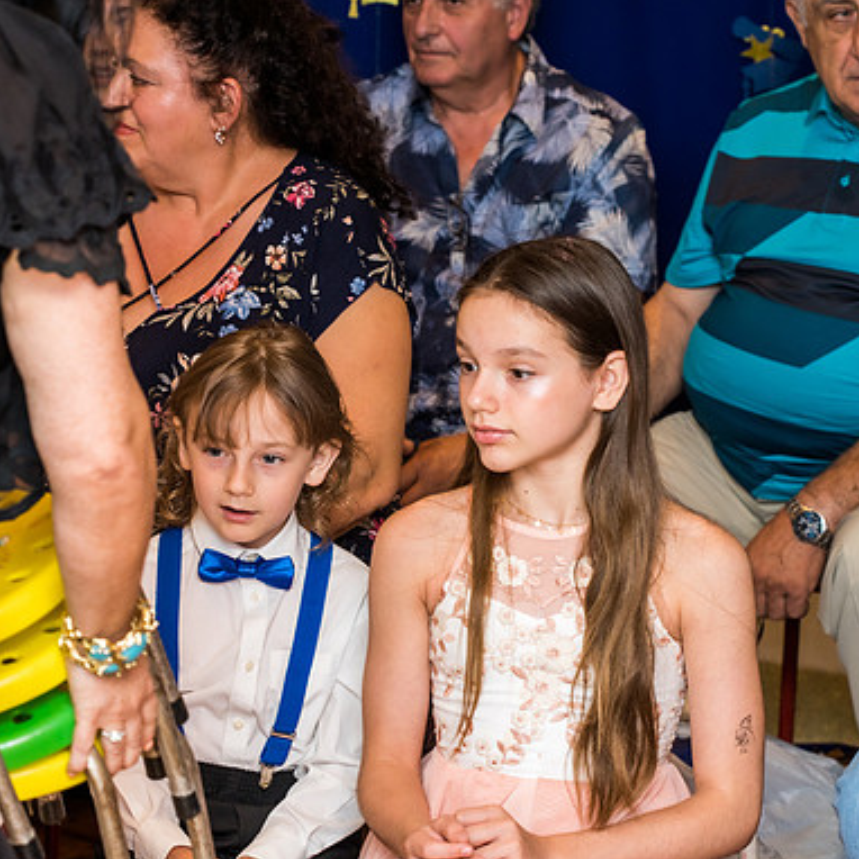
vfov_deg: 13.5
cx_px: 434
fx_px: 3622
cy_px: 433
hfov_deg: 13.5
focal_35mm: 129
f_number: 5.6
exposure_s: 1/160
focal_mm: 100
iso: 1600
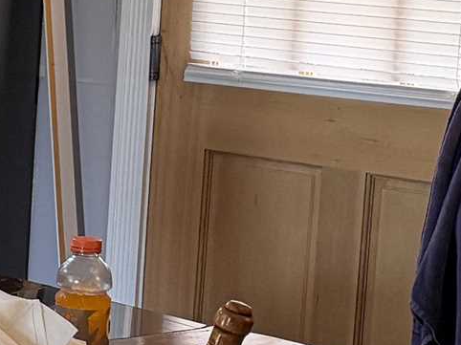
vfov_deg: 9.7
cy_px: 79
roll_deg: -0.2
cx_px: -726
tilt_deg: -6.8
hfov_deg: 10.6
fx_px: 2037
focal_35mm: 153
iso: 250
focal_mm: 6.76
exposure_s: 1/60
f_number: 1.78
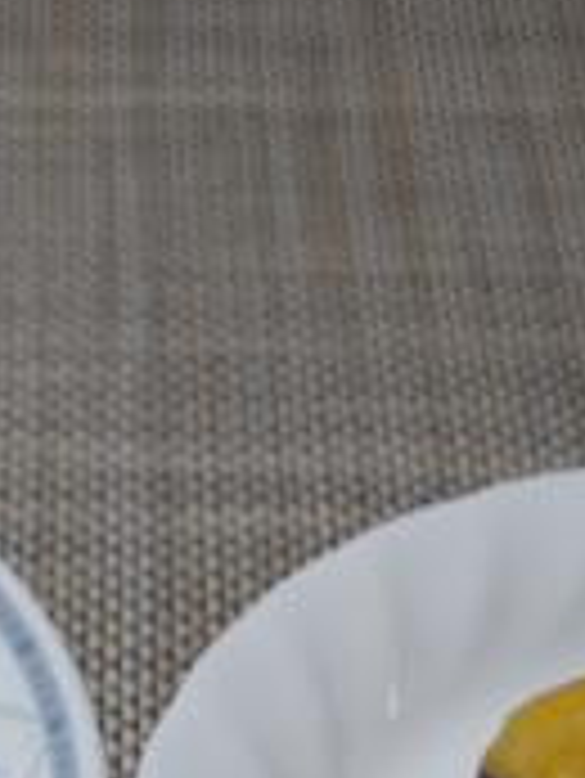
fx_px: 2813
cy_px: 942
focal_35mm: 125
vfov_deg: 15.2
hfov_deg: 11.8
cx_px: 36
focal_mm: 18
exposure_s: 1/60
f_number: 3.9
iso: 320
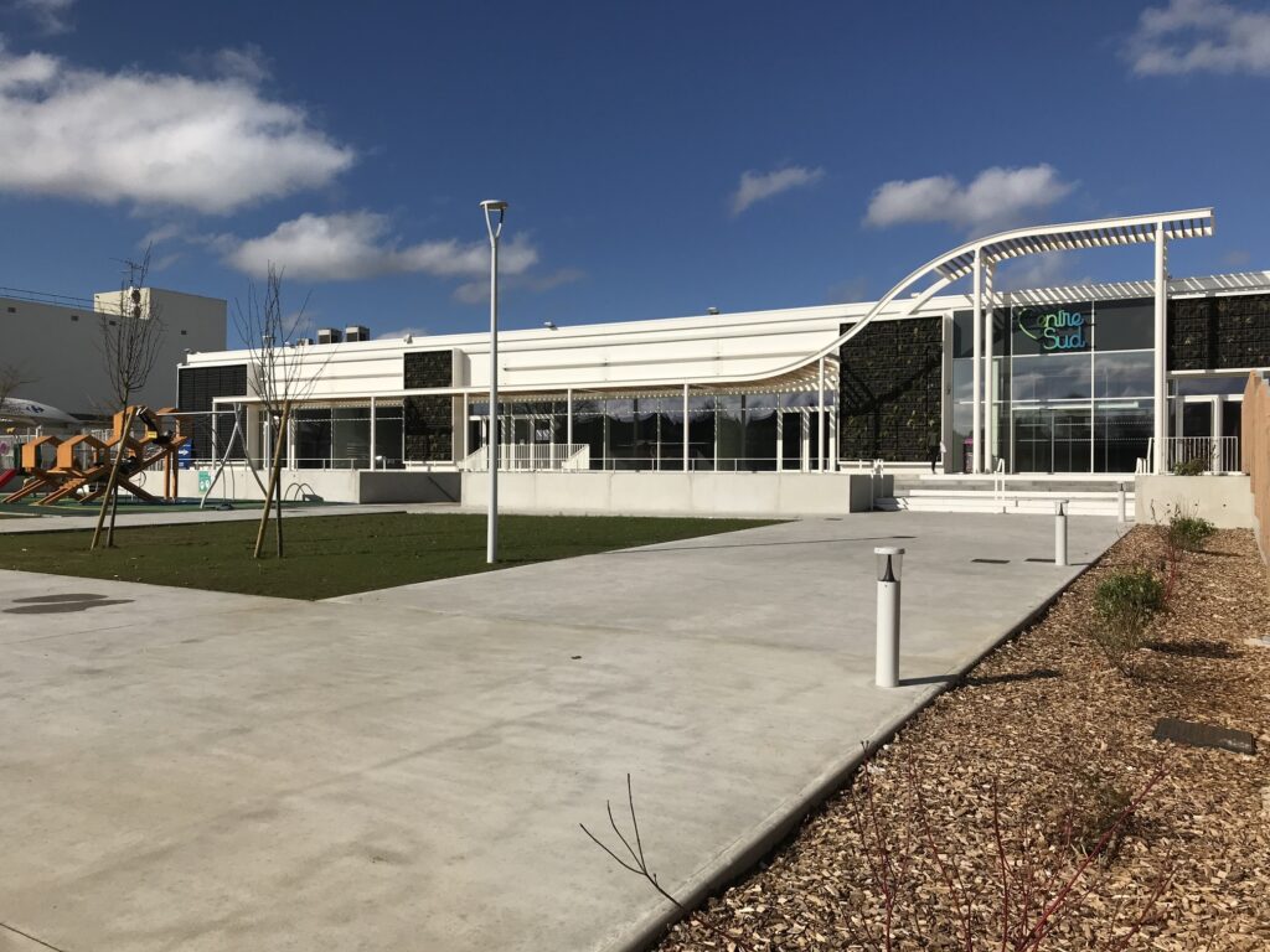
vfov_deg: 49.7
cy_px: 476
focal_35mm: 28
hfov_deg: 63.4
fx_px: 1027
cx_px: 635
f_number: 1.8
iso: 25
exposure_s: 1/6410
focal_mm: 3.99
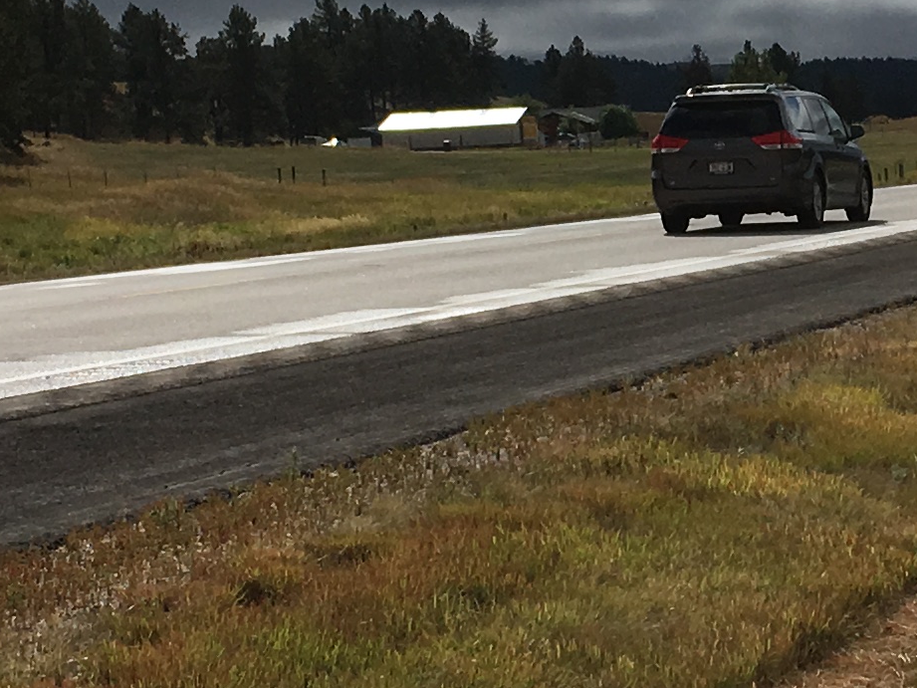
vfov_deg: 11.7
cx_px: 802
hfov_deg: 15.4
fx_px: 3365
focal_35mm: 127
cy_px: 286
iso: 25
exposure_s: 1/5917
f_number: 2.2
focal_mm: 4.15
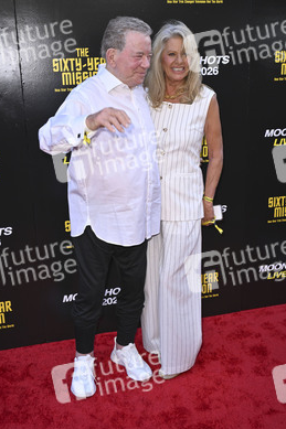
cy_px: 212
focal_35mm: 36
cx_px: 140
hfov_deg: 36.8
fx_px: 429
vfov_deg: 53.2
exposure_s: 1/250
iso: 1000
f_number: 6.3
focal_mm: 35
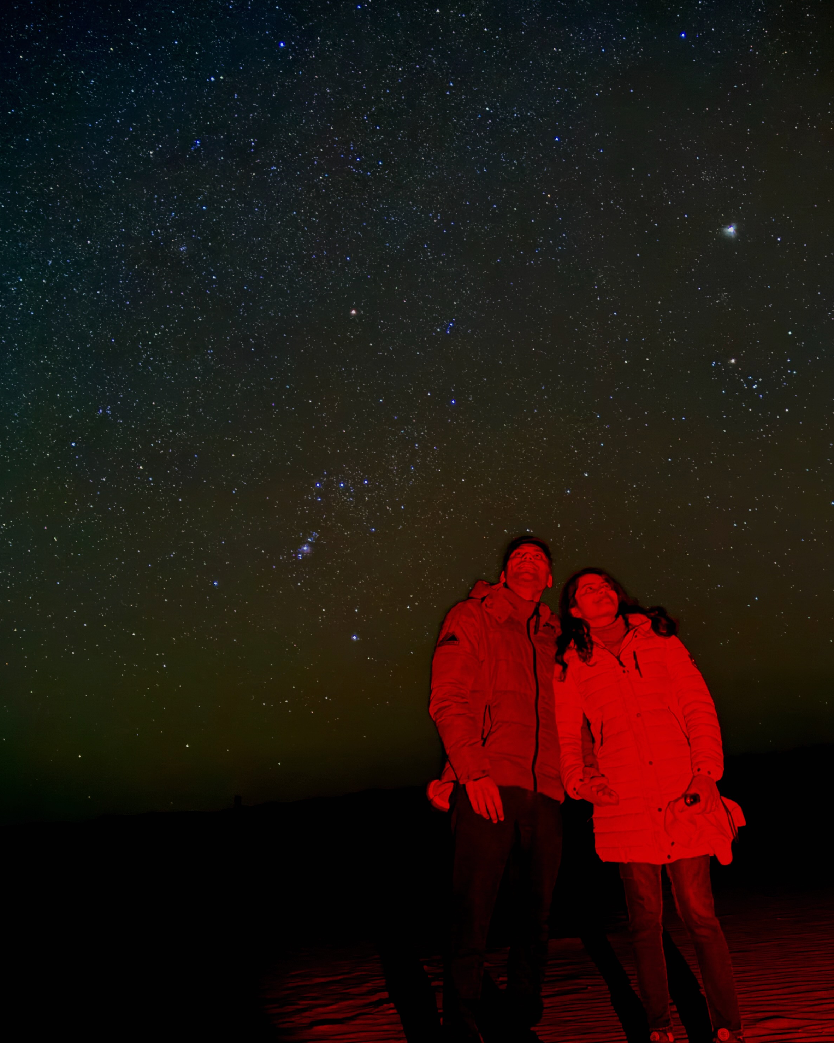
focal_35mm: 32
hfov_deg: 45.7
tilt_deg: +16.9
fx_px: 987
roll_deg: +2.6
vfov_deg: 55.7
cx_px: 468
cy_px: 517
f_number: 1.78
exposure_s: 10
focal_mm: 6.76
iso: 5000
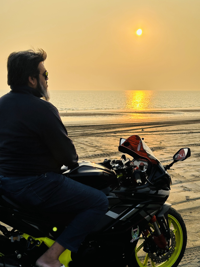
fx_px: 370
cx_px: 100
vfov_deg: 39.7
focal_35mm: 48
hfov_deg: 30.3
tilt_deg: -5.5
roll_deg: -0.7
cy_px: 134
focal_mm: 6.86
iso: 64
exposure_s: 1/4016
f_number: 1.78
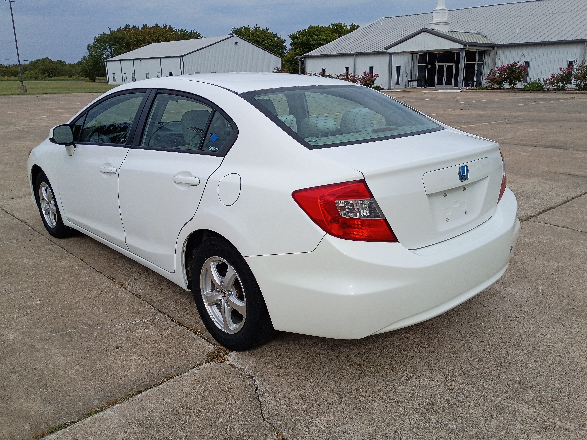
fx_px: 492
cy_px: 220
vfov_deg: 48.2
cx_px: 294
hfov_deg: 61.7
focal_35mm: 29
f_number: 1.8
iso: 105
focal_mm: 4.27
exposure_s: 1/1401
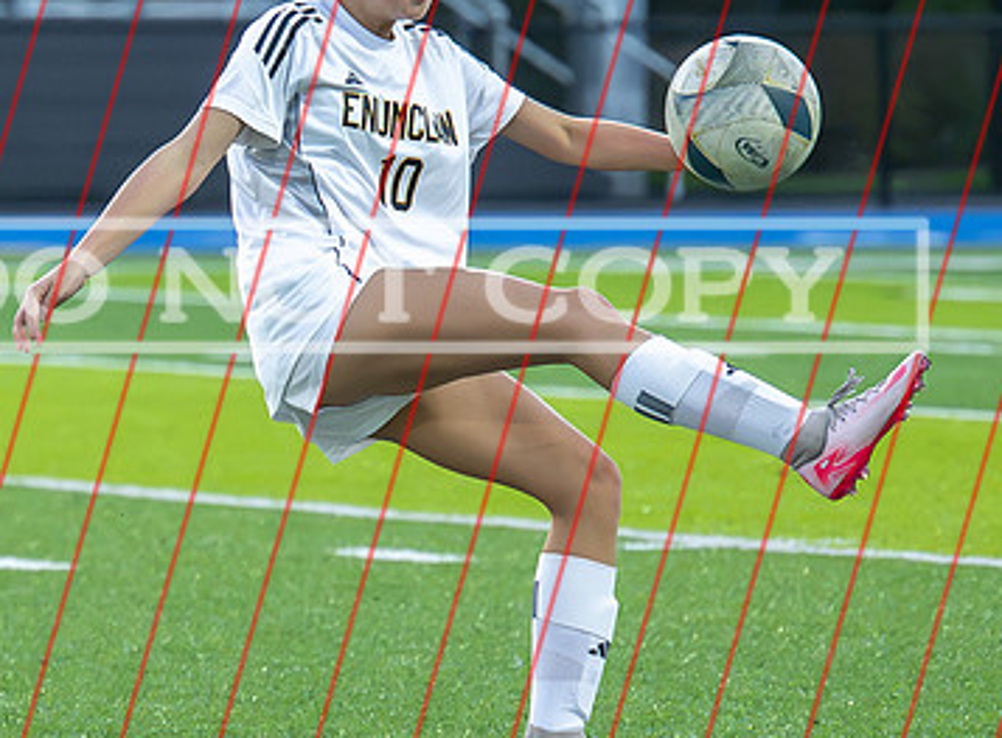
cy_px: 318
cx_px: 240
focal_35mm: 466
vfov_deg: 3.2
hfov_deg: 4.3
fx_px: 13403
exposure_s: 1/1250
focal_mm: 130
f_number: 4
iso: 6400
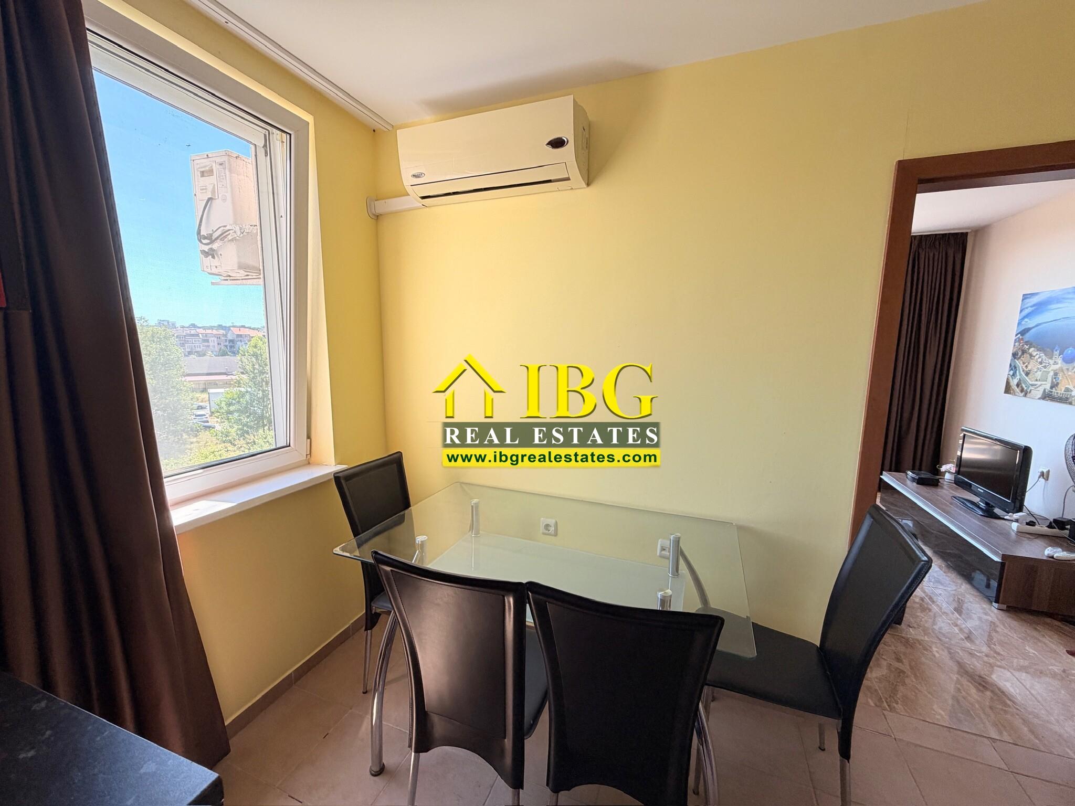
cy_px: 403
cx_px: 538
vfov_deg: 85.7
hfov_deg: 102.1
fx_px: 435
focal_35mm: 14
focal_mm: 2.22
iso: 64
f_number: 2.2
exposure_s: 1/121
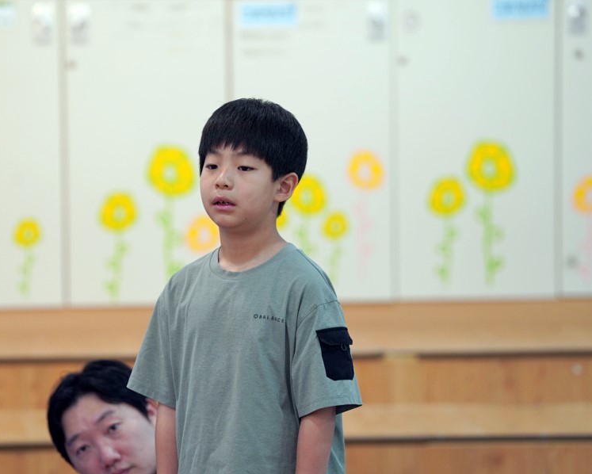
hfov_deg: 8.5
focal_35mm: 226
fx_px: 3961
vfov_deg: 6.8
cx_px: 275
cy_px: 237
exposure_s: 1/250
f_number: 4
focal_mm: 200
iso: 1600
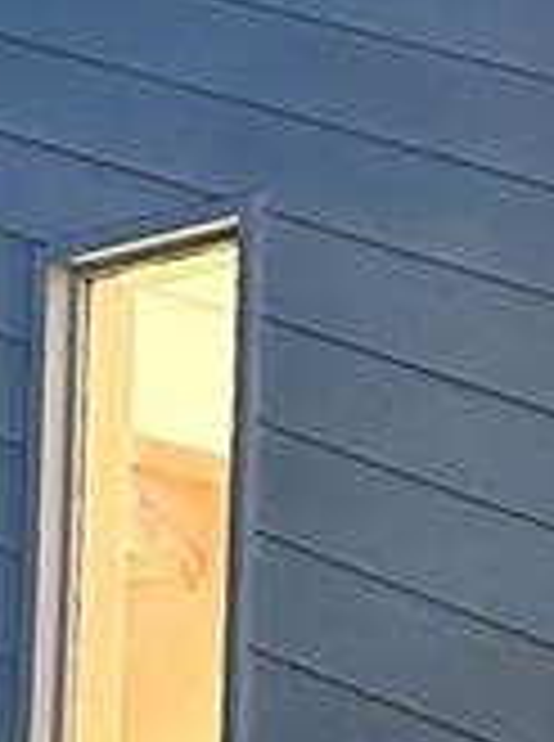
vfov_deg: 11.2
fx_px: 3749
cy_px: 63
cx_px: 797
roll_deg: +0.9
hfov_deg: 8.3
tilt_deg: +19.3
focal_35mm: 175
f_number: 1.78
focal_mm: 6.86
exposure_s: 1/40
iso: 800
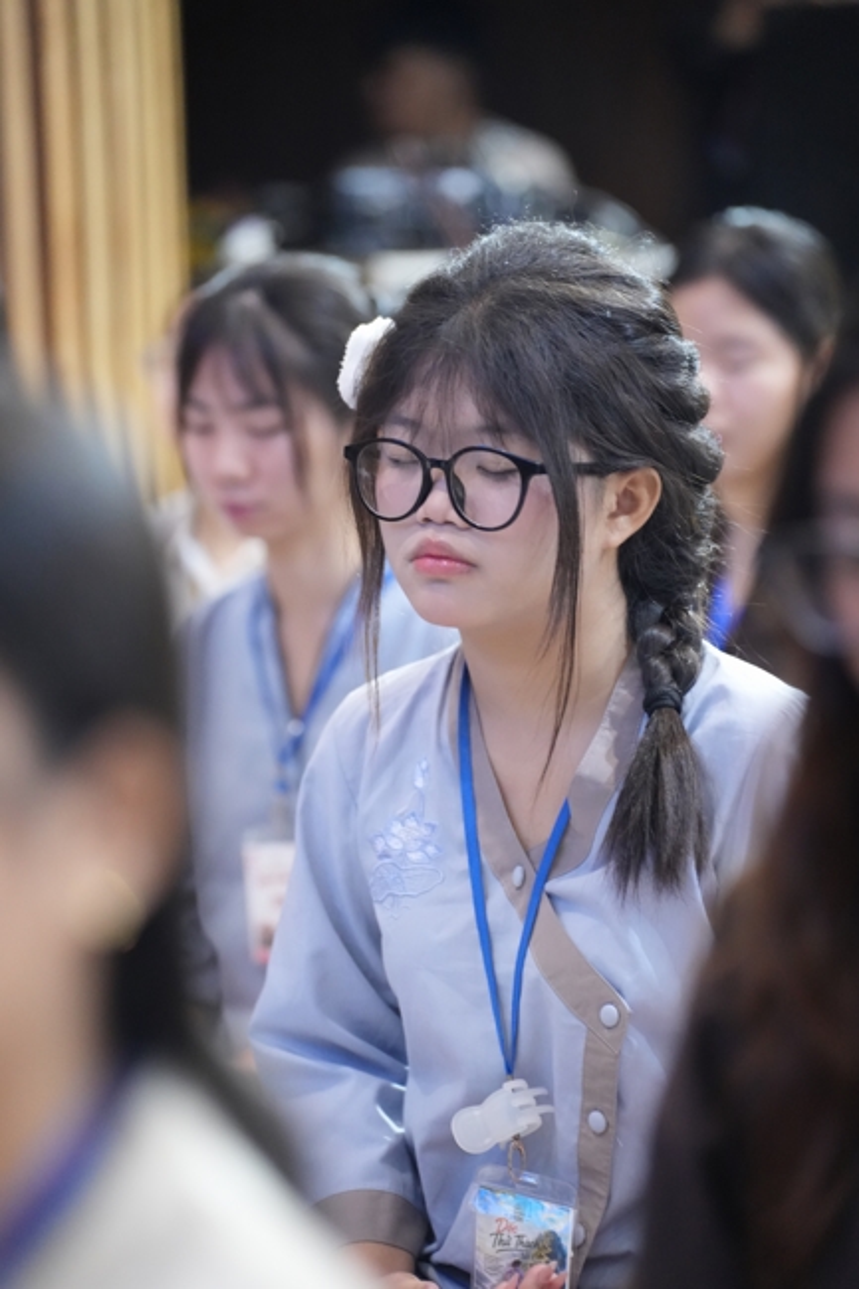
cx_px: 430
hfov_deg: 11.1
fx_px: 4404
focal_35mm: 123
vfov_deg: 16.7
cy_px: 644
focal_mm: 123
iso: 8000
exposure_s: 1/160
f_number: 2.8
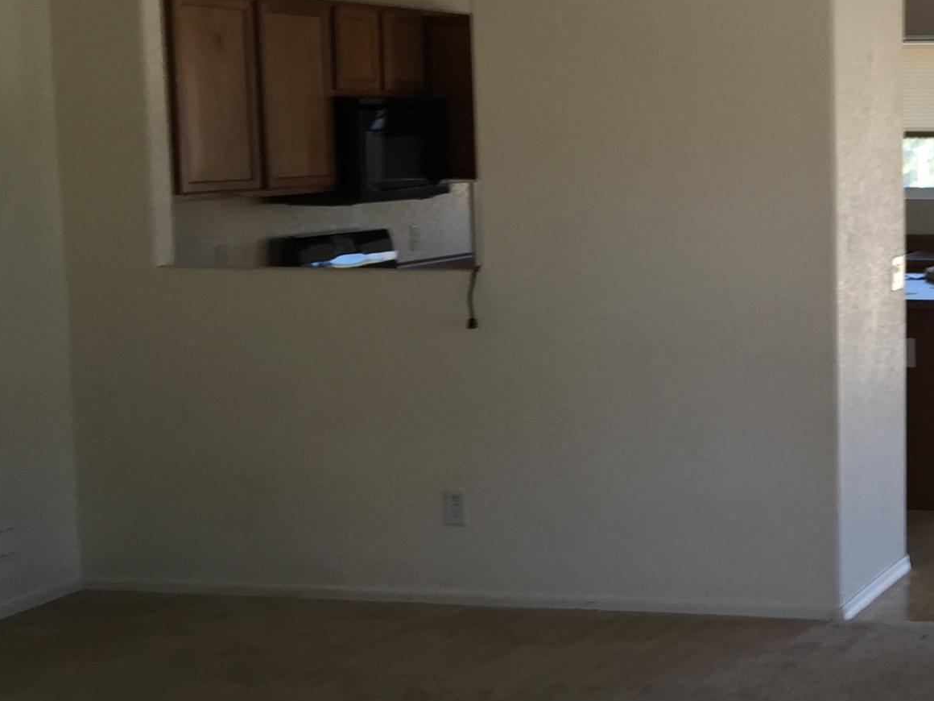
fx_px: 2024
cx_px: 1048
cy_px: 382
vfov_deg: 19.6
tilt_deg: -7.2
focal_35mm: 75
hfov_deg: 24.2
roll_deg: +0.7
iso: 32
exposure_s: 1/60
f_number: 2.2
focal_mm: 4.15
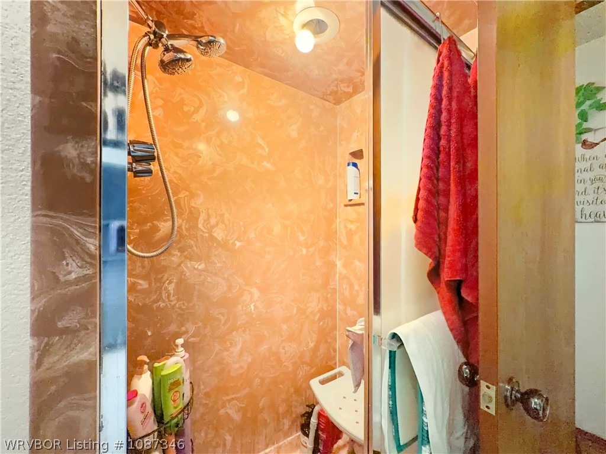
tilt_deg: +0.5
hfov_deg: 102.1
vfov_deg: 85.7
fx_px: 245
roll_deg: +1.0
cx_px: 303
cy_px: 227
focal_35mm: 14
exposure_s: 1/60
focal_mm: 2.2
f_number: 2.2
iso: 1000
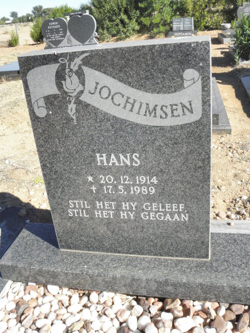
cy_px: 145
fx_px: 318
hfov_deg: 43.0
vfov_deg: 55.2
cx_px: 126
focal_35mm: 33
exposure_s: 1/500
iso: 200
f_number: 6.3
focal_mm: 4.6
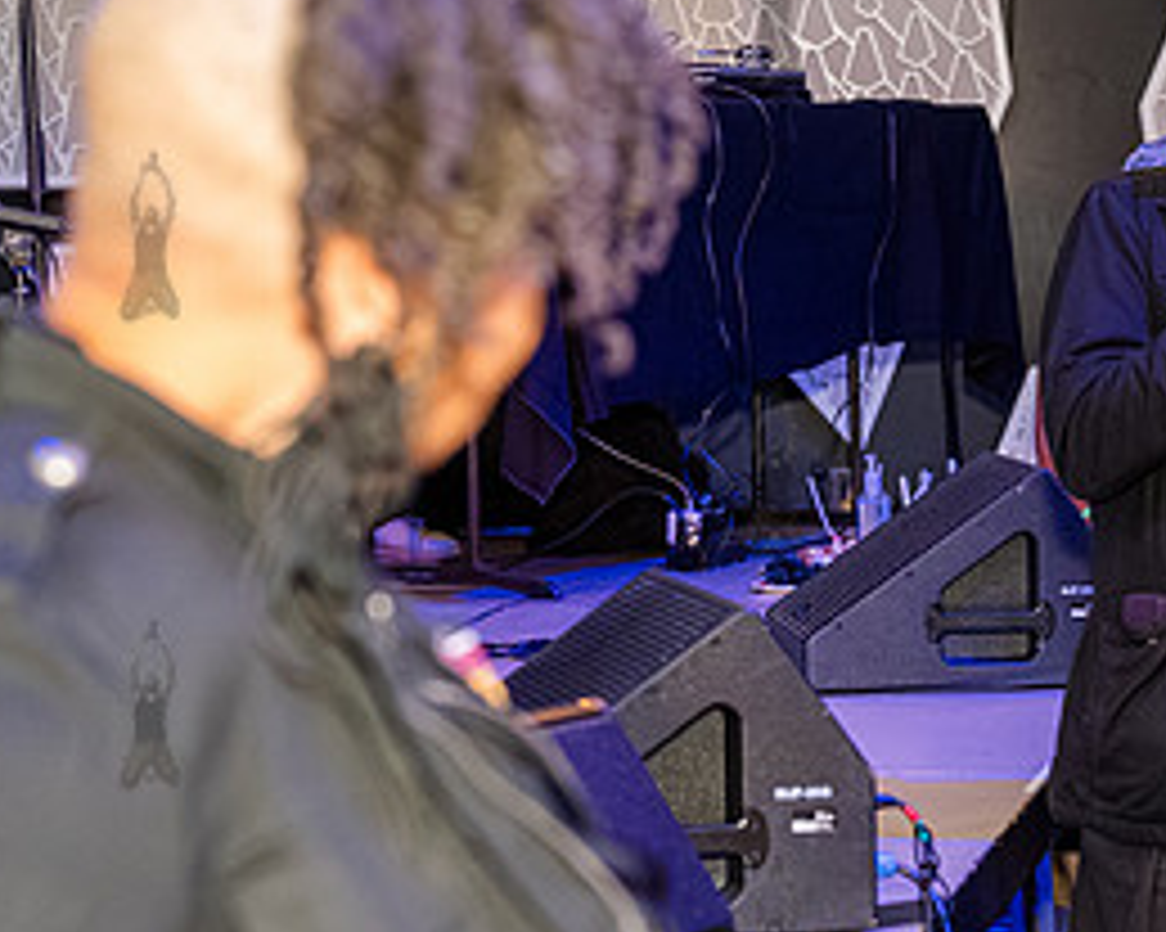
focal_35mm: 115
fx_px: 3967
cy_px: 453
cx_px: 652
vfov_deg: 13.4
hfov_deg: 16.7
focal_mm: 50
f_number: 3.5
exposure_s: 1/400
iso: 10000
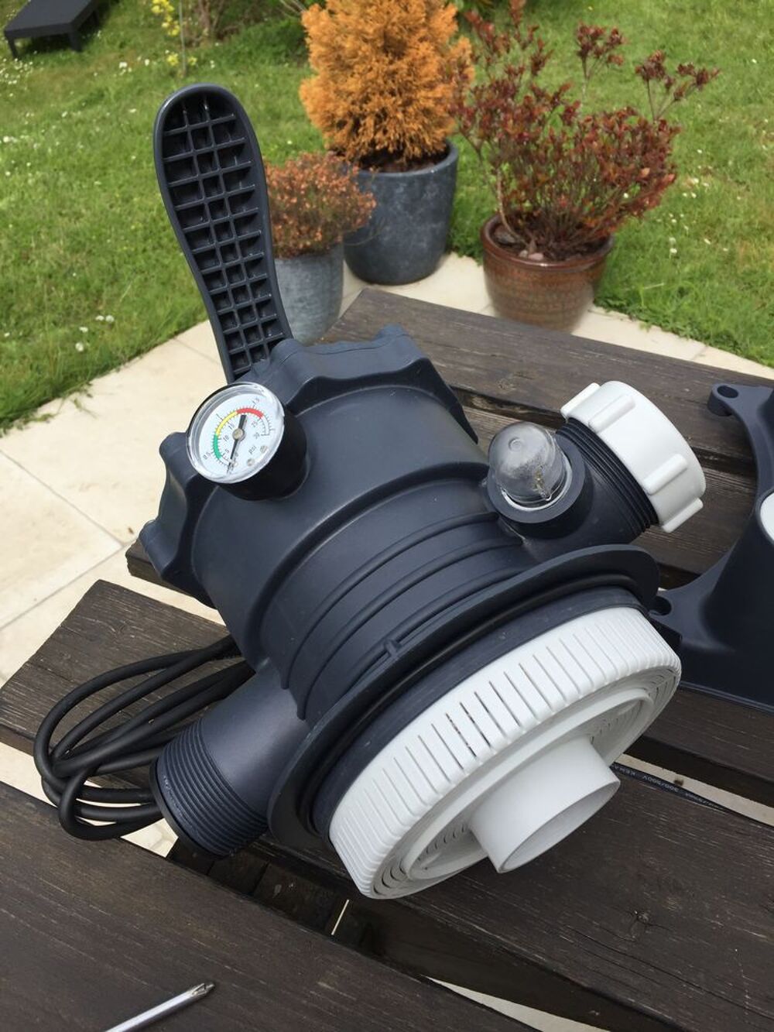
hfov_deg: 48.2
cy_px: 516
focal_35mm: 29
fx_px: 864
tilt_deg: -42.9
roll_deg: +0.0
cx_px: 387
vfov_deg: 61.7
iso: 32
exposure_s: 1/1319
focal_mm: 4.15
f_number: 2.2
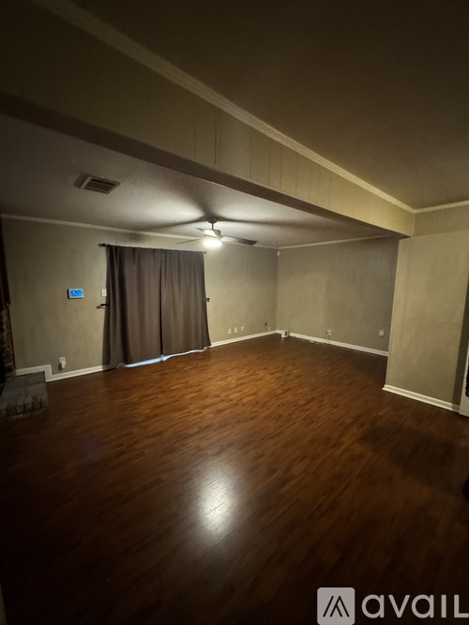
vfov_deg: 102.1
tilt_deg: -9.4
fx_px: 253
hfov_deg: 85.7
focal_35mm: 14
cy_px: 312
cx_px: 234
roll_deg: +0.1
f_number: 2.2
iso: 1250
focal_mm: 2.22
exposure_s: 1/40
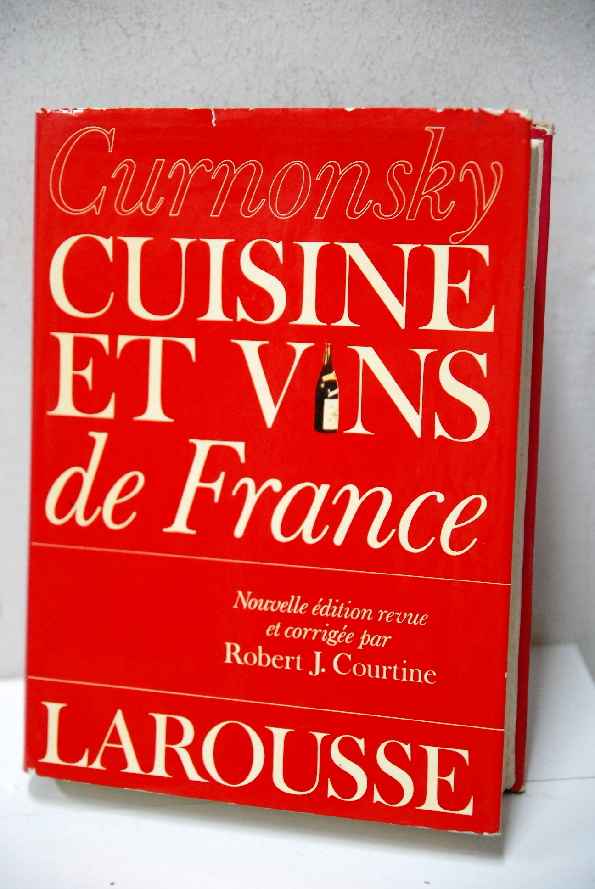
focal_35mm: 69
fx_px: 1706
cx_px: 298
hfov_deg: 19.8
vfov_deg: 29.2
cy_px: 444
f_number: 3.2
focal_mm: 46
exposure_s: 1/60
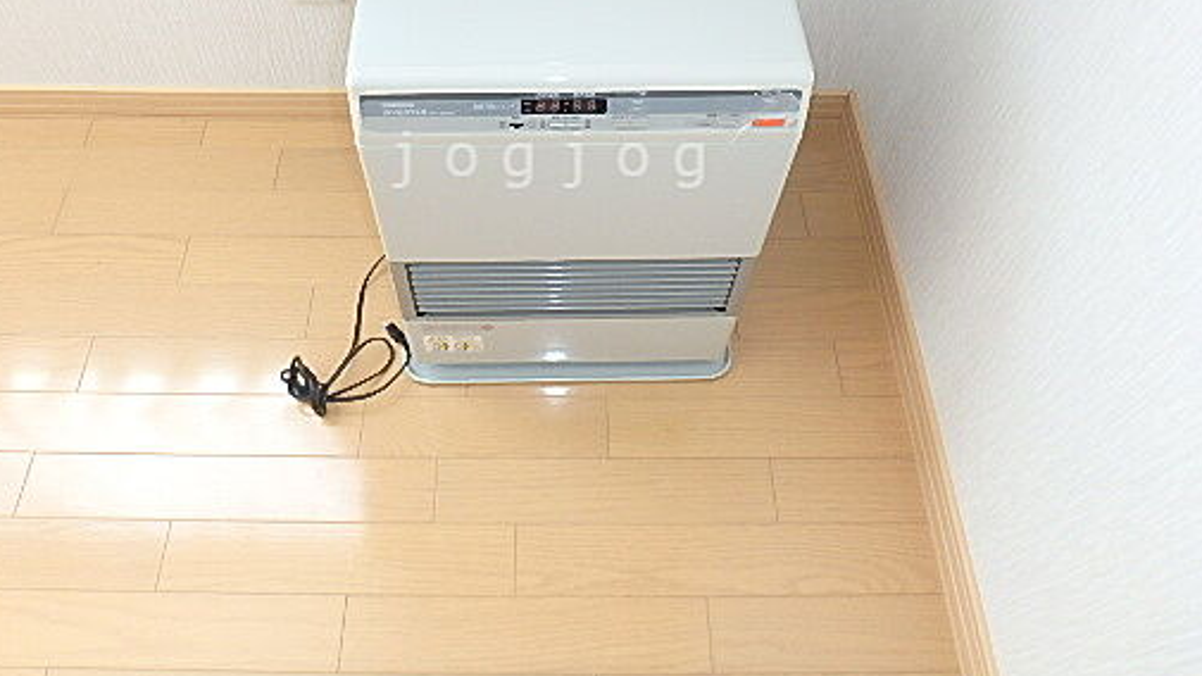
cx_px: 555
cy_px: 159
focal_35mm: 29
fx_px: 924
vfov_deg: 39.0
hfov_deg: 66.0
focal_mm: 3.7
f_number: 3.5
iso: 200
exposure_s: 1/40
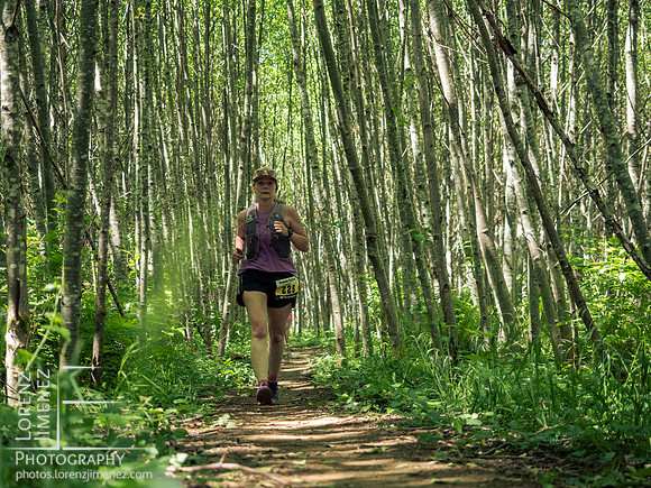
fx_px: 1505
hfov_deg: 24.4
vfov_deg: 18.4
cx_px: 326
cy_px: 244
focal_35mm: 80
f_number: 2.8
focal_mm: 40
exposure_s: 1/200
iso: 400
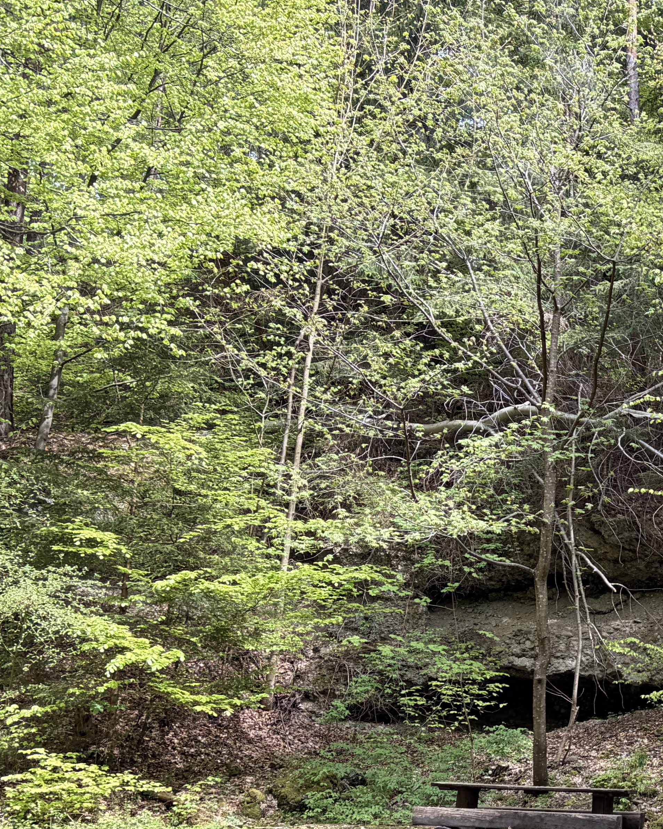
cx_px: 951
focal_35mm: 61
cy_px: 534
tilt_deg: +8.5
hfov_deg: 21.5
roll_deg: -0.4
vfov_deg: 30.8
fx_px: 1496
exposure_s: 1/213
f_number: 1.6
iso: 40
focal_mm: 5.96
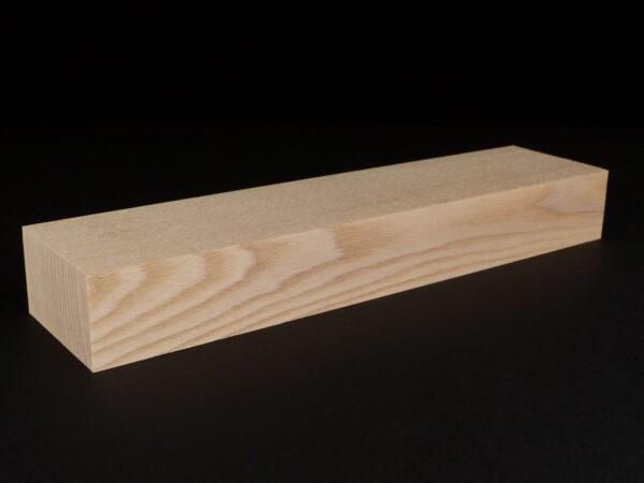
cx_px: 322
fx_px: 930
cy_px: 242
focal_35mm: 50
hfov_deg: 38.2
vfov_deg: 29.1
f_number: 3.5
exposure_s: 1/40
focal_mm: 9.1
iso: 200
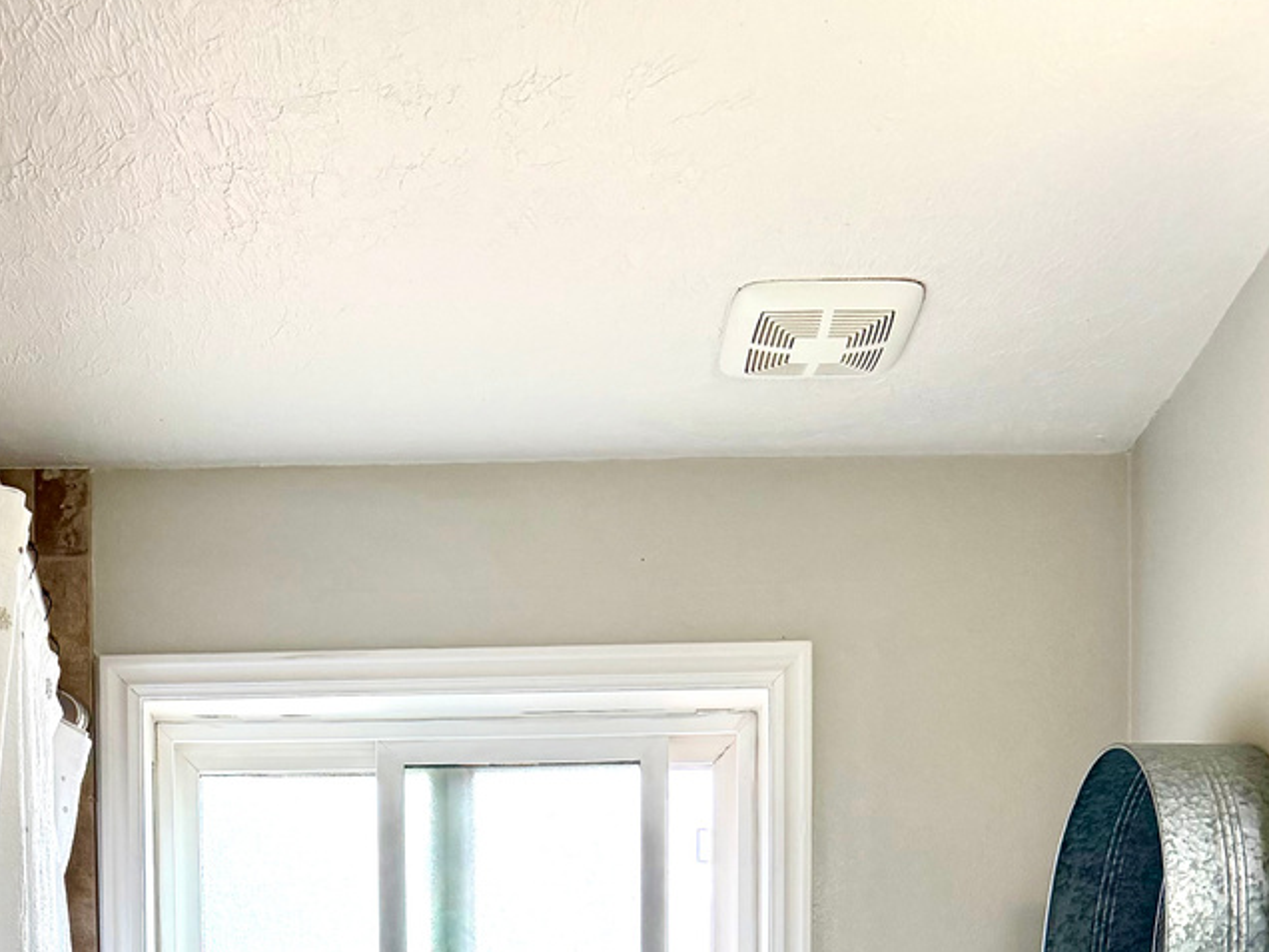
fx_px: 2126
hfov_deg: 33.0
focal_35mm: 58
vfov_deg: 21.2
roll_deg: +0.1
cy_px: 1439
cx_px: 439
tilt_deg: -1.6
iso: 160
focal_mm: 6.76
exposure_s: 1/223
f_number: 1.78
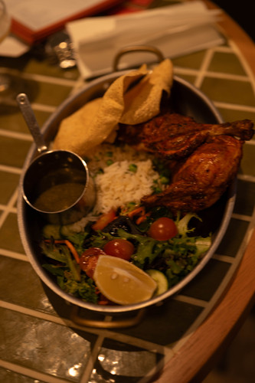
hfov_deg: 27.0
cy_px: 192
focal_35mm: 50
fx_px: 532
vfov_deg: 39.6
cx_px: 128
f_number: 2
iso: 160
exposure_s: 1/40
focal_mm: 50
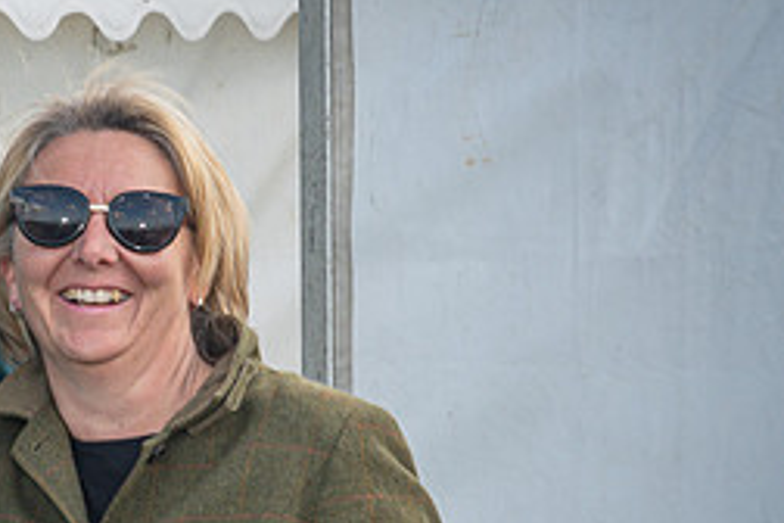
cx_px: 90
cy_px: 514
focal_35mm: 209
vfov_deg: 6.6
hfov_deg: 9.8
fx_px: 4551
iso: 200
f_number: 9
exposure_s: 1/60
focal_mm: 52
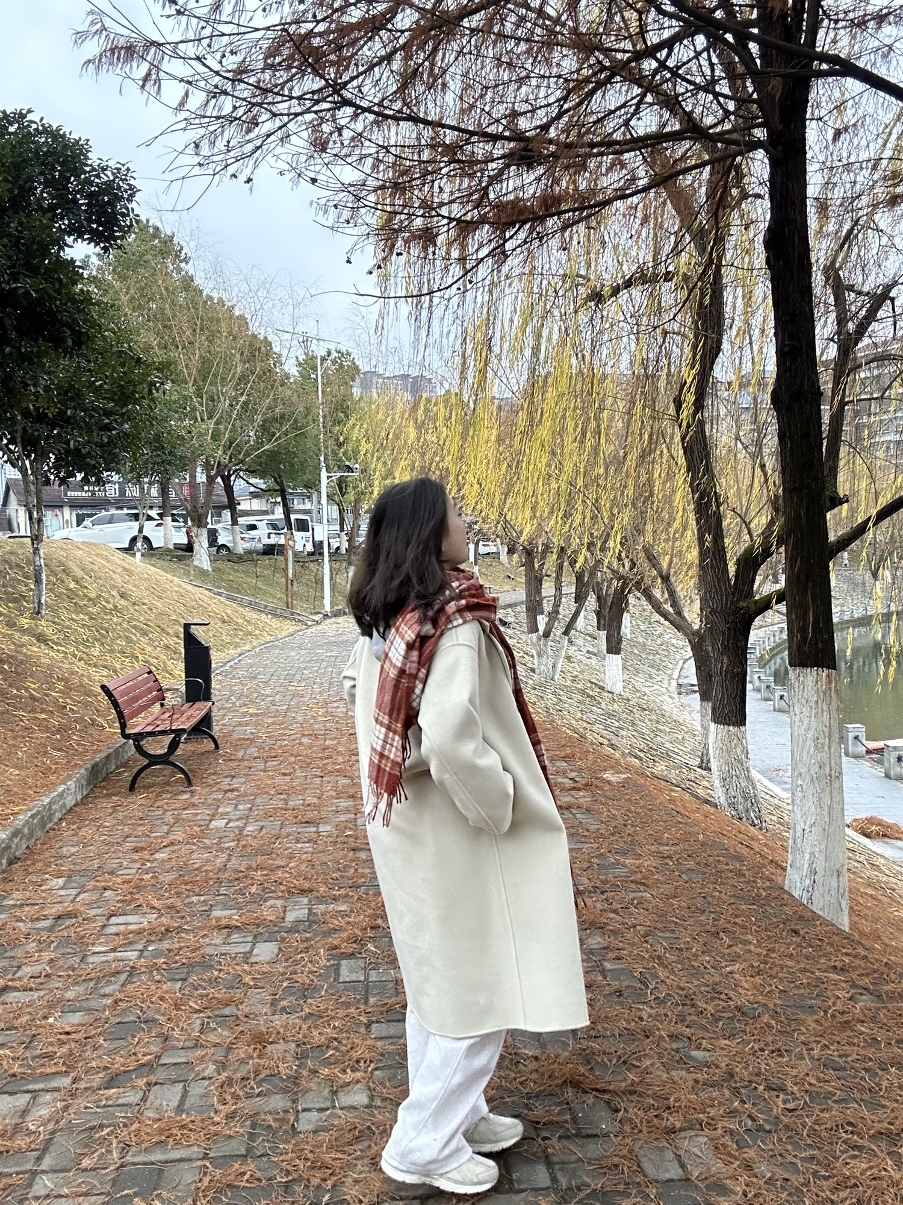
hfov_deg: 46.8
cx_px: 452
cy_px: 602
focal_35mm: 30
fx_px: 1043
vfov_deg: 60.0
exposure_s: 1/121
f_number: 1.9
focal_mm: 2.69
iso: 40
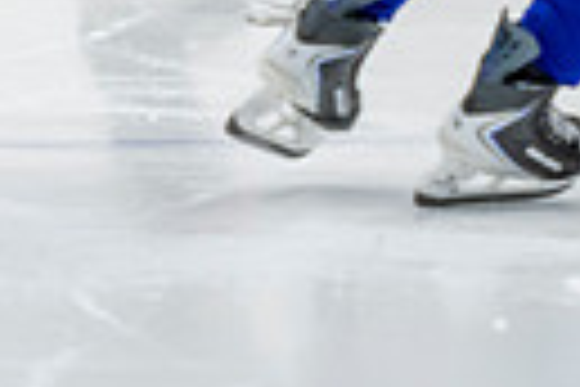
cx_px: 139
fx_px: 14386
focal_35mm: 893
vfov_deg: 1.5
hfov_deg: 2.3
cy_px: -504
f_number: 3.2
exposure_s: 1/800
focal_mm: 145
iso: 1600
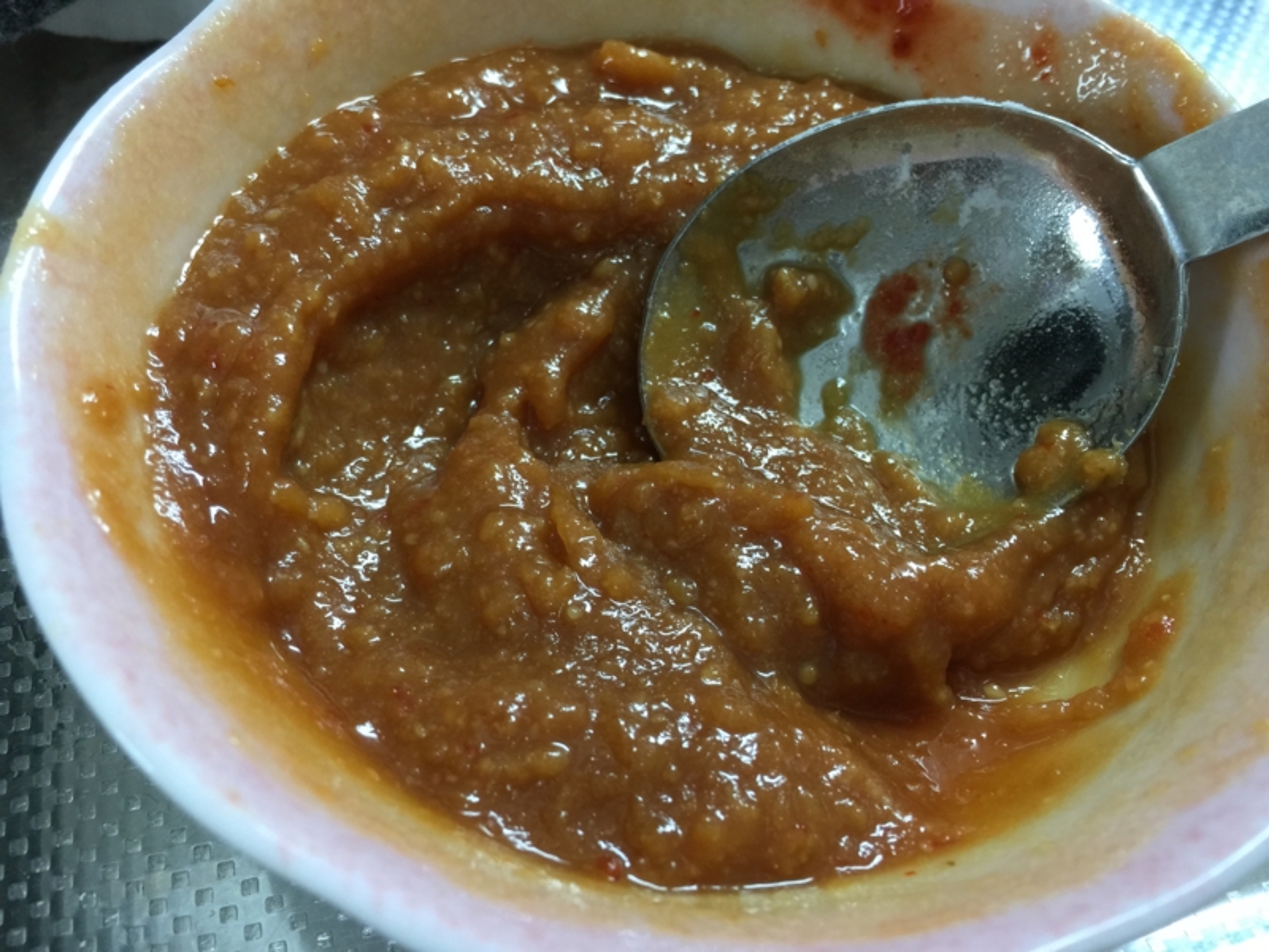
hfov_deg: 61.7
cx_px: 634
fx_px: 1063
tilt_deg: -57.8
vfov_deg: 48.2
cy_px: 476
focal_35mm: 29
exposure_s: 1/17
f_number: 2.2
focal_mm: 4.15
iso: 50
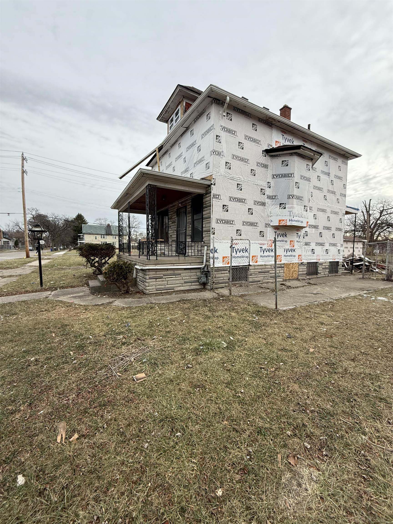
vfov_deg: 102.1
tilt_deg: -4.2
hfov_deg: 85.7
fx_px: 212
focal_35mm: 14
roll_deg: -3.2
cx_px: 196
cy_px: 262
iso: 64
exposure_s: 1/613
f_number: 2.2
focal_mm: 2.22
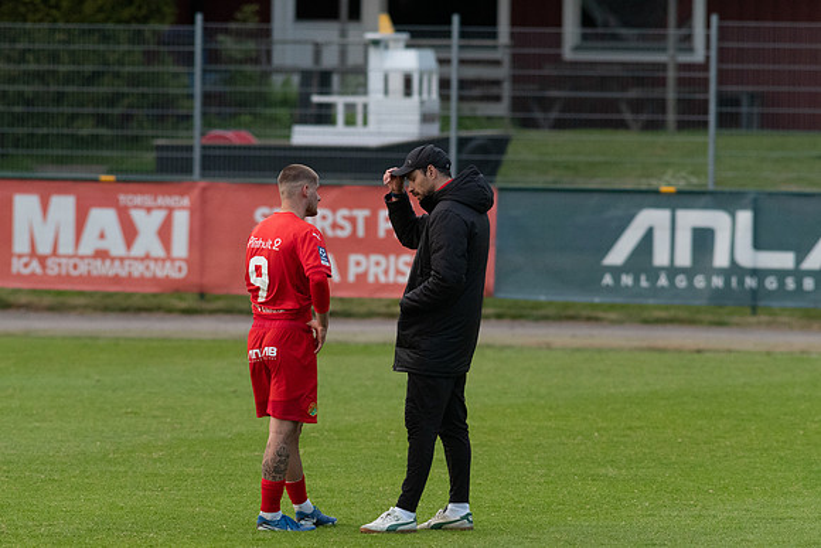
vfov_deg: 3.1
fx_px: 10264
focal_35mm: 450
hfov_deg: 4.6
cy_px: 274
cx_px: 410
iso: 3200
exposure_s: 1/1250
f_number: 4
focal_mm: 300
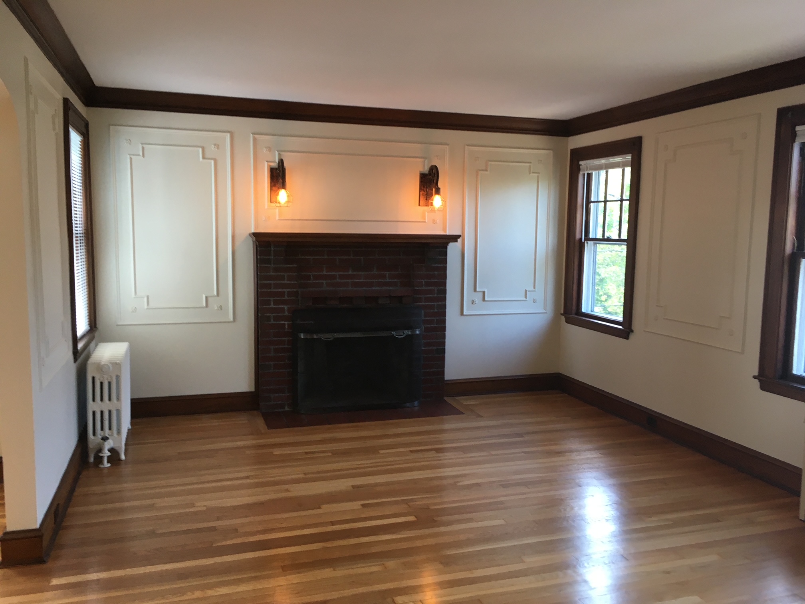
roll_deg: -1.2
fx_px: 674
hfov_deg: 61.7
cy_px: 302
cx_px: 402
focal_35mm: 29
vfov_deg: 48.2
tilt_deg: -6.5
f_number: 2.2
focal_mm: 4.15
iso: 50
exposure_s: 1/30
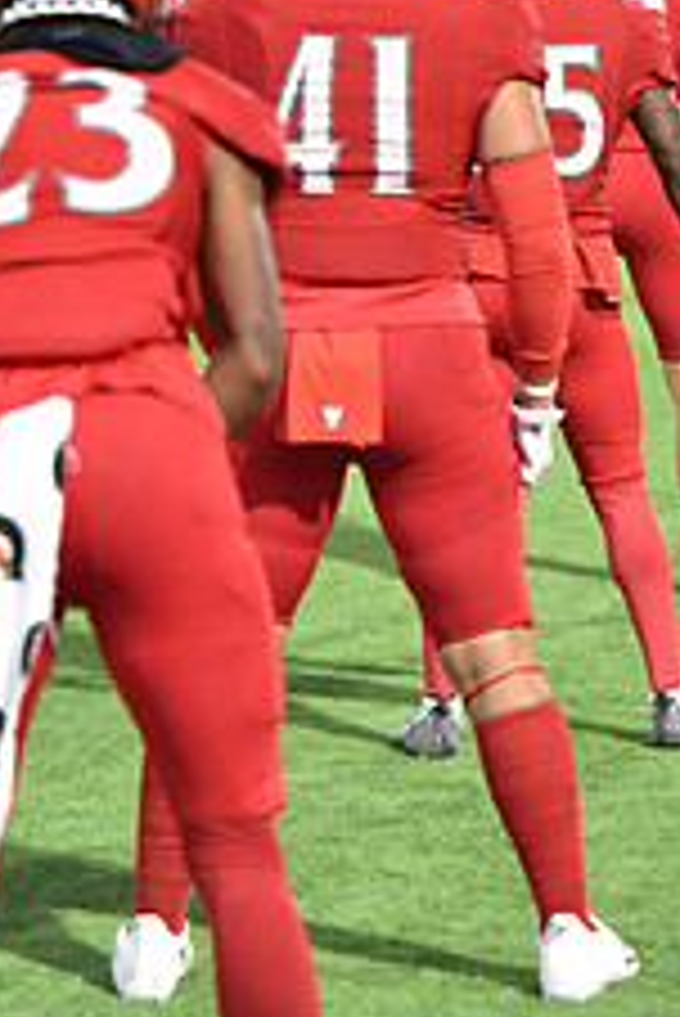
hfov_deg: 6.9
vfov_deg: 10.3
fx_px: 5629
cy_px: 158
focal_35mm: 199
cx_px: 576
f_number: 2.8
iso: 11400
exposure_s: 1/1000
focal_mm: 100
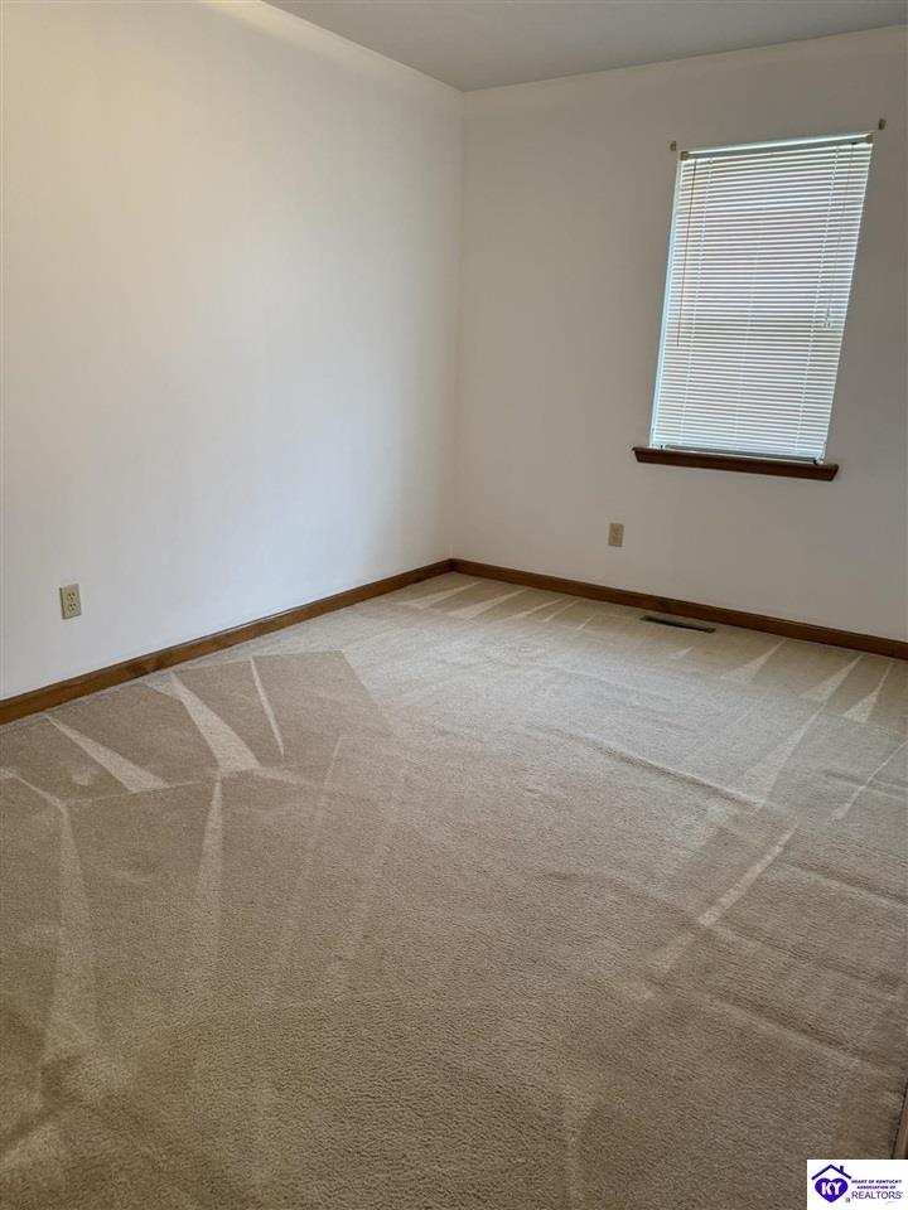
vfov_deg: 71.6
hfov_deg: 56.8
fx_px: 839
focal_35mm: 24
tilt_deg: -17.0
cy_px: 605
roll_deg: -1.7
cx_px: 454
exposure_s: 1/120
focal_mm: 6.76
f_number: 1.78
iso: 200
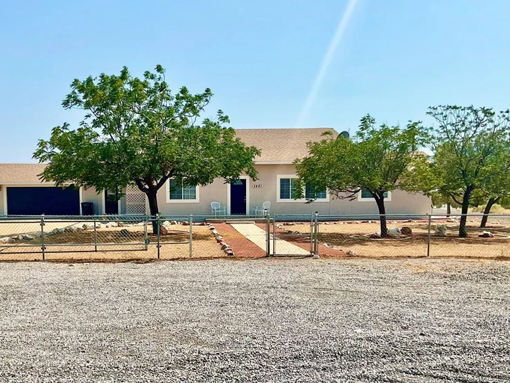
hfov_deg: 46.6
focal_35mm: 40
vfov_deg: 35.8
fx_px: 590
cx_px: 210
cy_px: 241
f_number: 1.8
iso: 16
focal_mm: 3
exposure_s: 1/3788
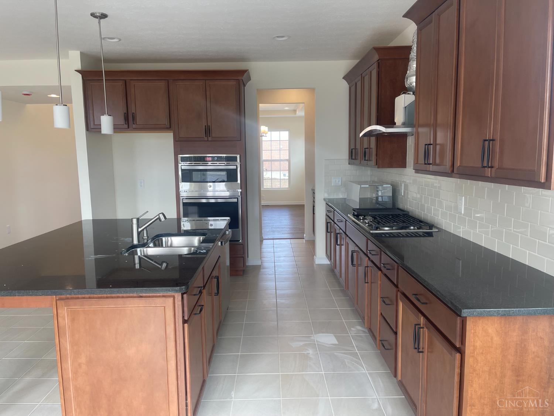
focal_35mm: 25
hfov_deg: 69.4
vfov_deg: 54.9
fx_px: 400
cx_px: 277
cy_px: 208
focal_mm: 5.1
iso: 64
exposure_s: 1/120
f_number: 1.6
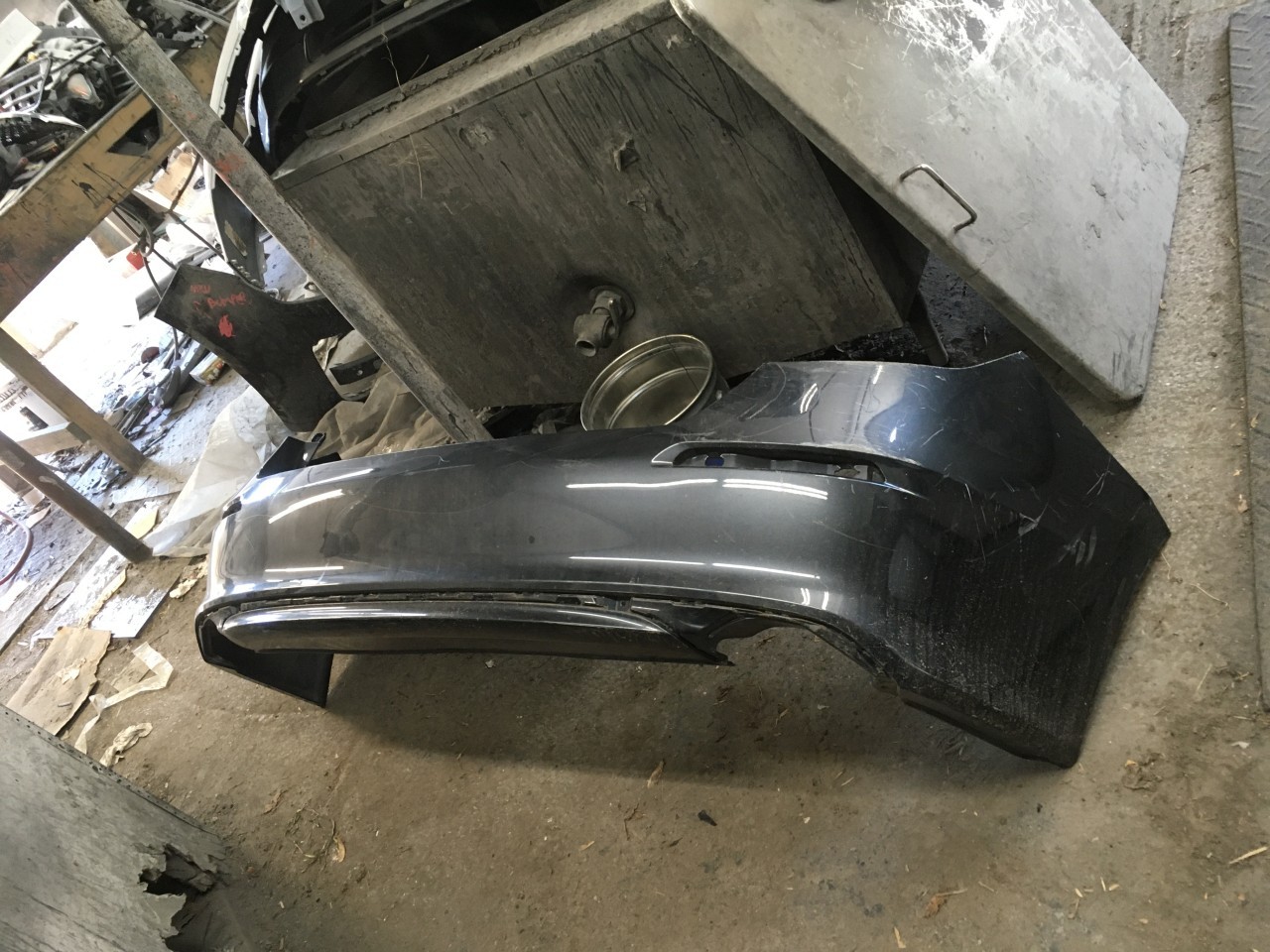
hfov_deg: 61.7
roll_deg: +37.4
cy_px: 476
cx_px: 635
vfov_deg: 48.2
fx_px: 1064
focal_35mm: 29
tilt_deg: -34.6
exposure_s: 1/30
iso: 125
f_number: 2.2
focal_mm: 4.15
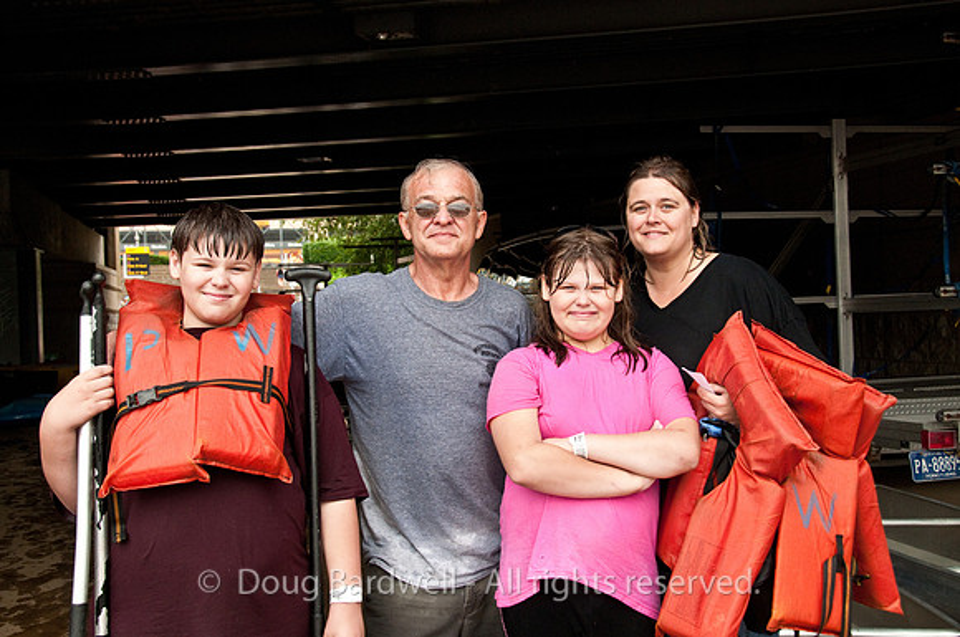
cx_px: 480
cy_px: 318
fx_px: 1158
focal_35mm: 44
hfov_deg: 45.0
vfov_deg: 30.8
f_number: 5.6
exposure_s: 1/800
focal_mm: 29
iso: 800
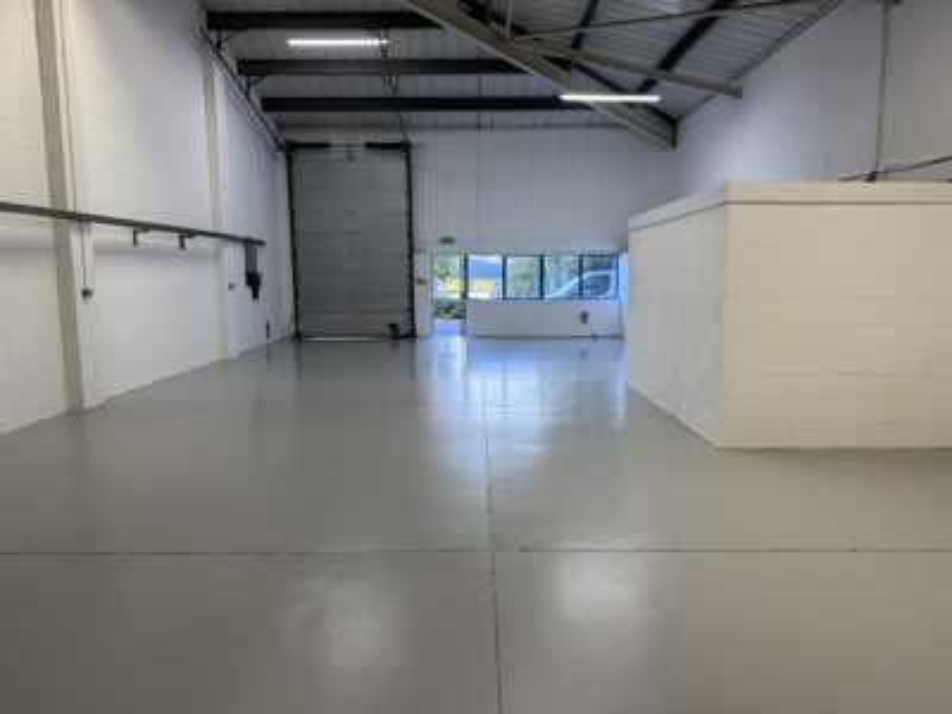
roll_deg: +0.3
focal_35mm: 24
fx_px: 660
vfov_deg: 56.8
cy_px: 357
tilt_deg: -7.2
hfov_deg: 71.6
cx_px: 476
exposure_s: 1/100
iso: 64
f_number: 1.78
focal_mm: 6.76
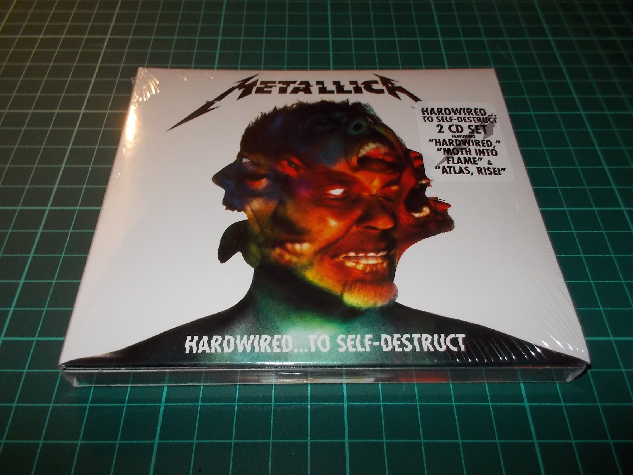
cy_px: 238
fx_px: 530
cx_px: 316
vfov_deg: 48.2
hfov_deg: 61.7
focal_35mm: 29
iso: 200
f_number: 3.3
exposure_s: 1/30
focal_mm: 4.1
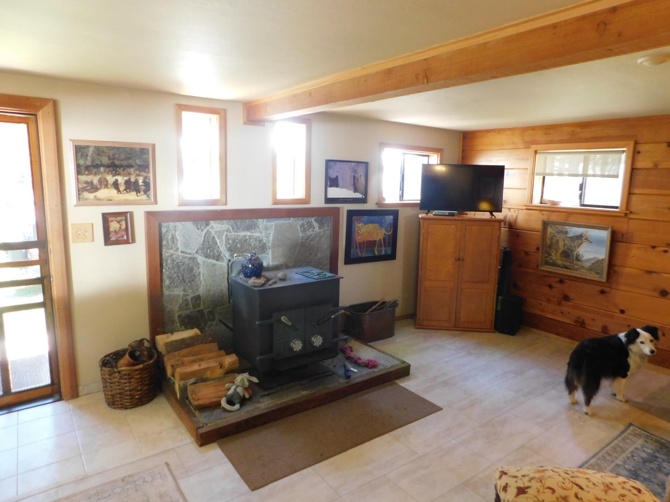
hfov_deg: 73.9
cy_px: 251
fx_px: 445
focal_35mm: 23
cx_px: 335
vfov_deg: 58.9
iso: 400
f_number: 3
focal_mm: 4
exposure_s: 1/30
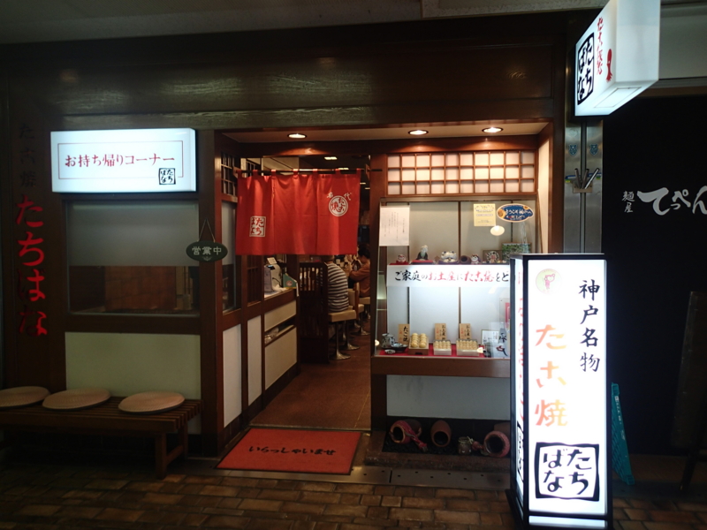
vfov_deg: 54.9
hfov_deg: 69.4
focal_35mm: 25
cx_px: 354
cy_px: 265
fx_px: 511
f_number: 2
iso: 100
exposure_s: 1/60
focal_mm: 4.5
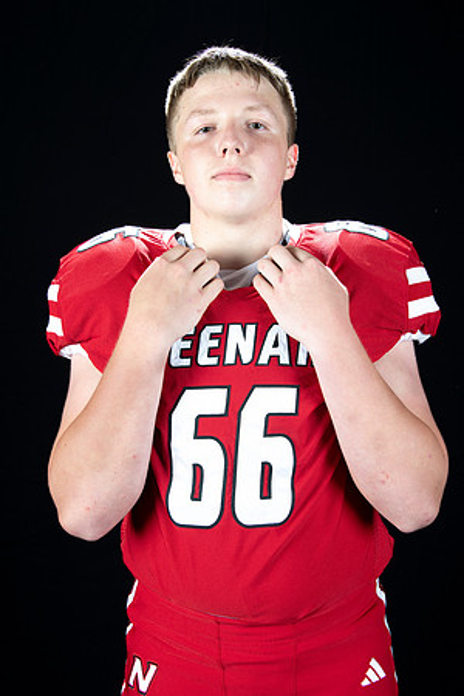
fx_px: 1121
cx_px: 232
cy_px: 348
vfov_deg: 34.5
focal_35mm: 58
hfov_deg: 23.4
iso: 320
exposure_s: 1/160
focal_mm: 58
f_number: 9
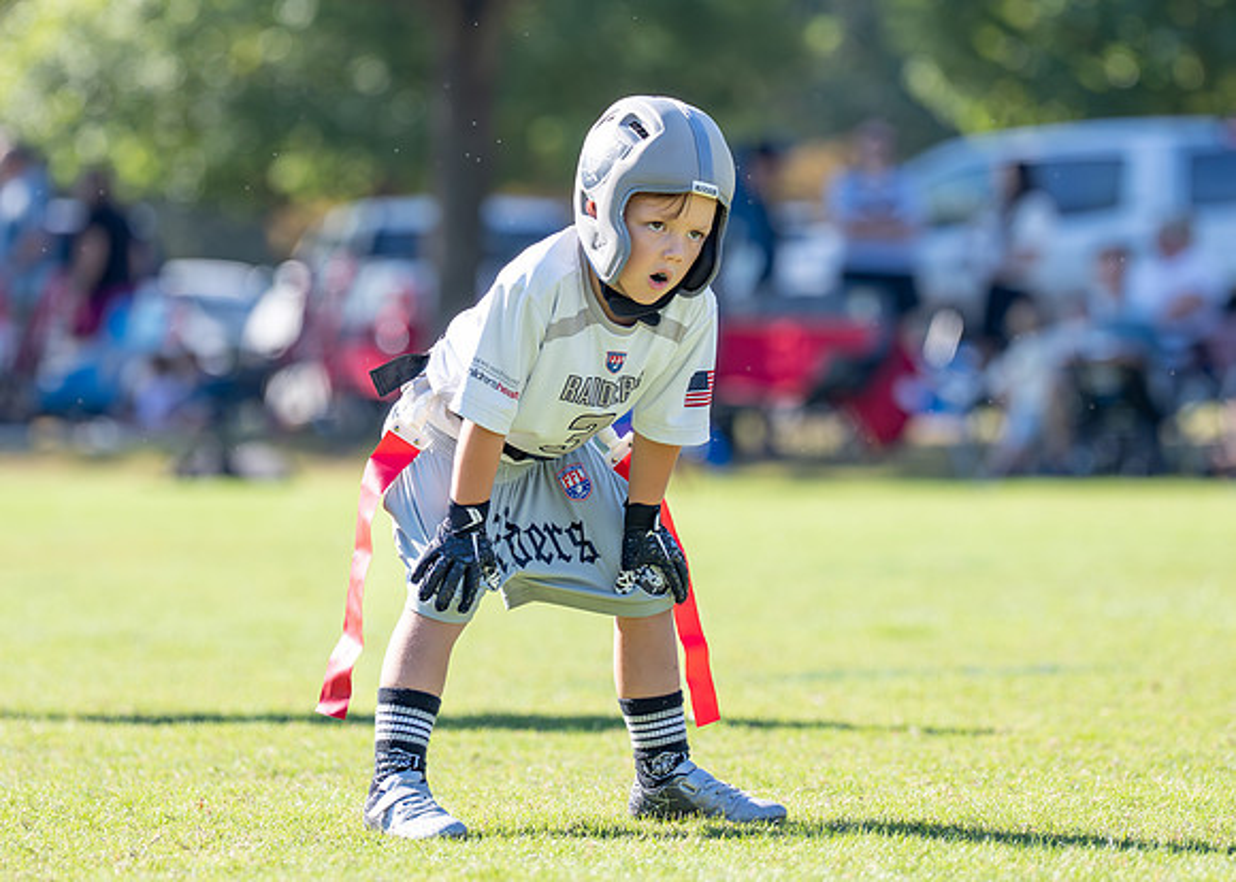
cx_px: 632
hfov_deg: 7.0
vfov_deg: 5.0
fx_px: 10072
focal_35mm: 287
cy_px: 418
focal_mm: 160
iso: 250
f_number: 2.8
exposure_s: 1/2000
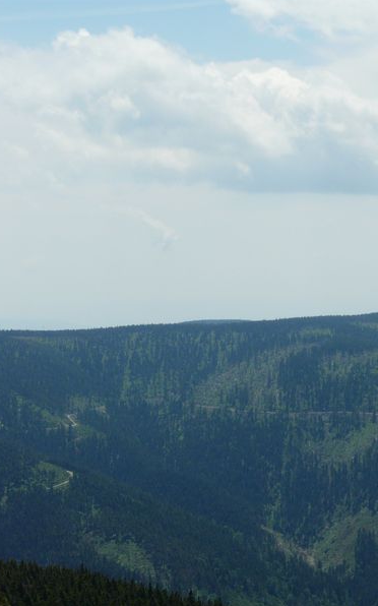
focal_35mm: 121
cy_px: 304
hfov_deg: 10.8
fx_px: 1996
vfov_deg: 17.2
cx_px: 329
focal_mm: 14
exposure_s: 1/400
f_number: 6.3
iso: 100
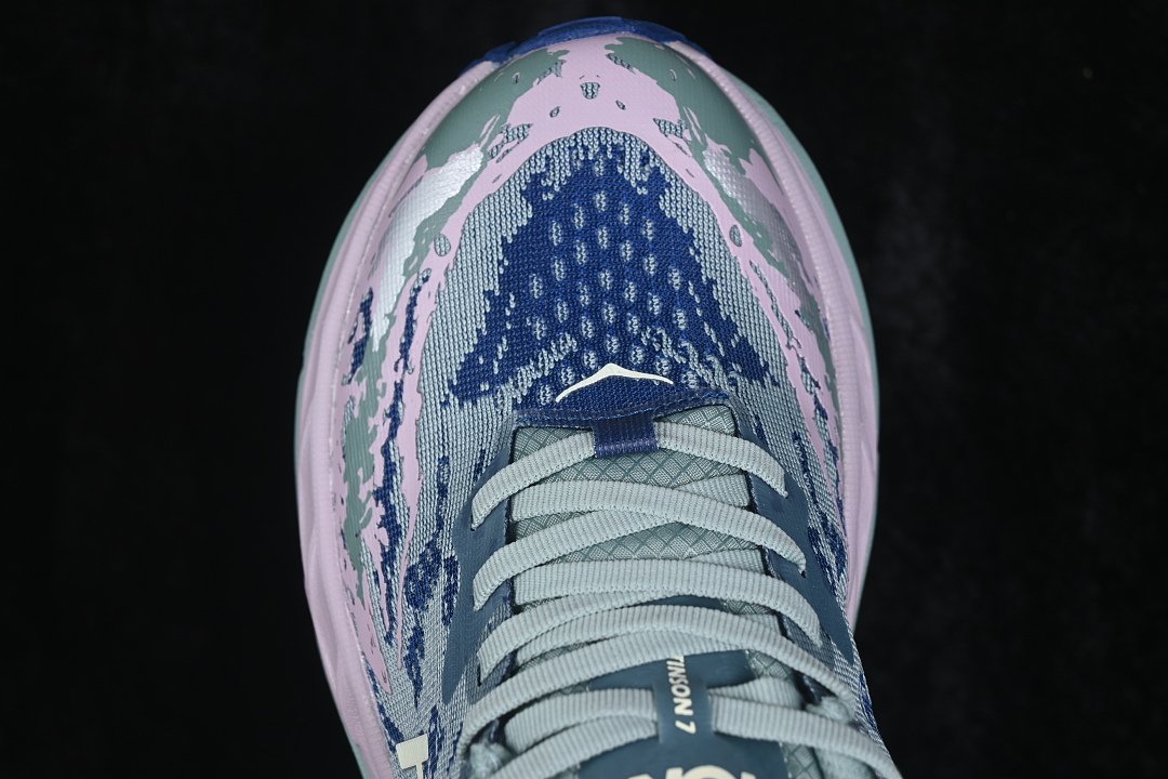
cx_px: 584
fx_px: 2433
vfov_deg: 18.2
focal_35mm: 75
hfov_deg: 27.0
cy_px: 390
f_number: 7.1
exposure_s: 1/80
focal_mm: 50
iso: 160
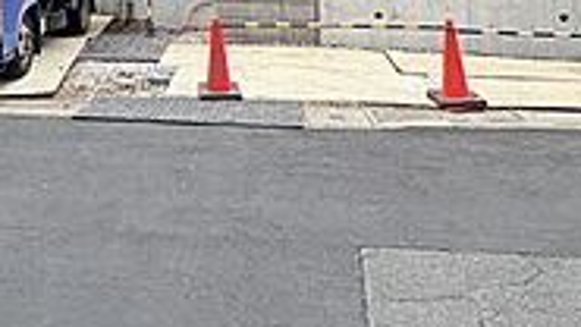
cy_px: -178
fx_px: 786
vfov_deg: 20.0
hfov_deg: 39.0
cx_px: 116
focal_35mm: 51
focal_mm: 2.22
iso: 40
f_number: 2.2
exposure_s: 1/849
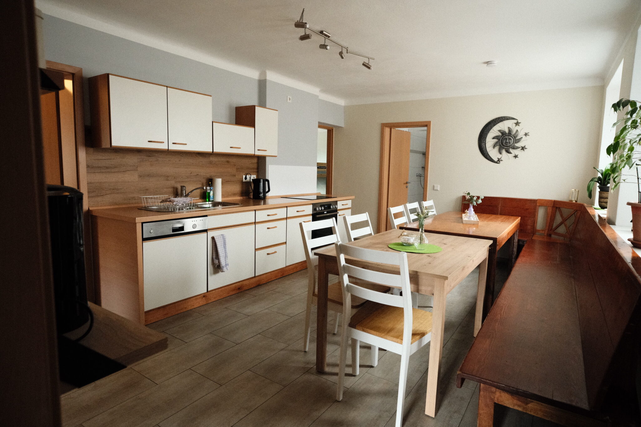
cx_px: 320
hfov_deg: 84.0
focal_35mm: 20
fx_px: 356
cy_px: 214
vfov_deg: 61.9
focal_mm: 13
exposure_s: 1/160
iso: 6400
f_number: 3.2
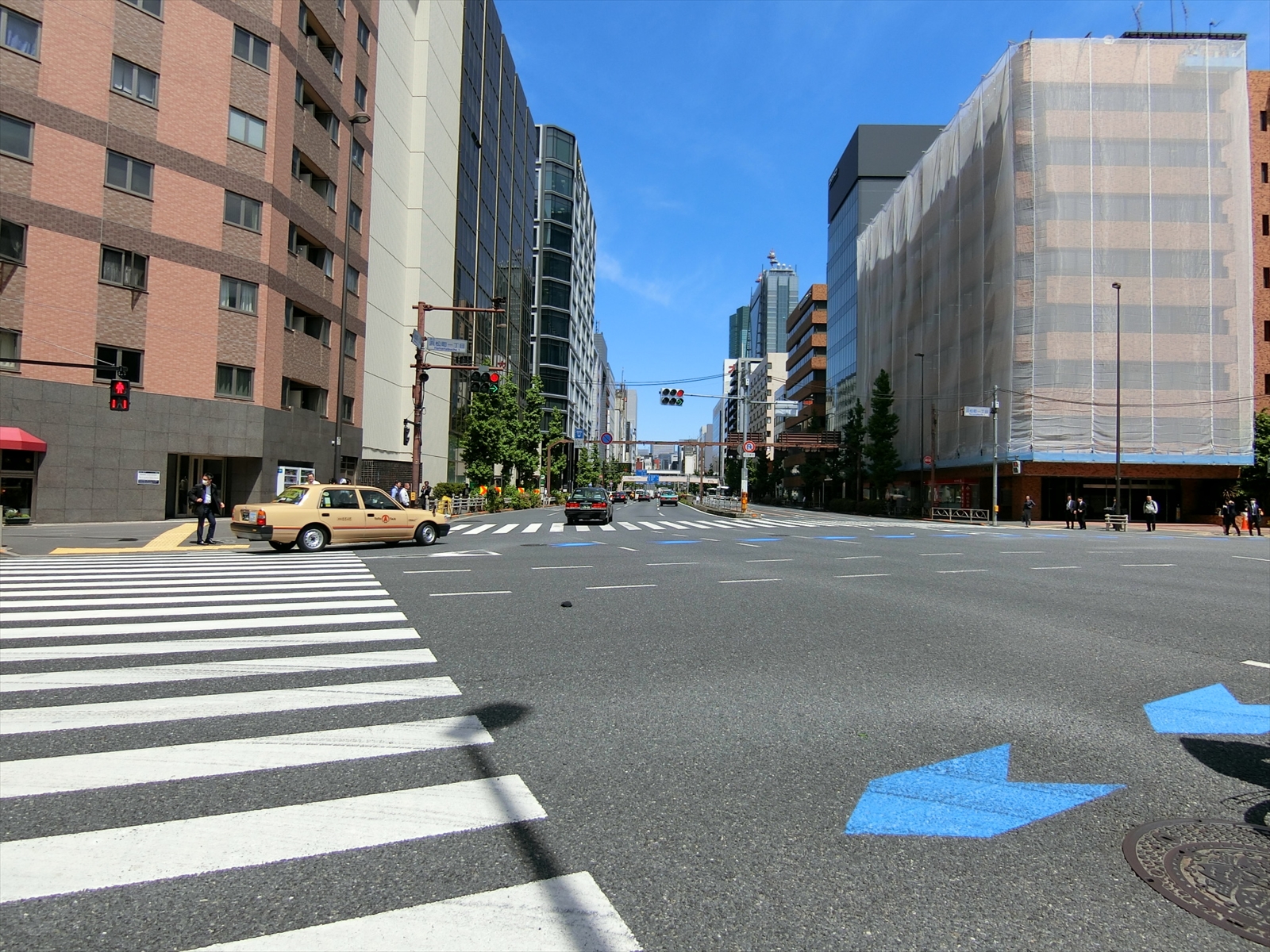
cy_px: 476
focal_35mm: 19
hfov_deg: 84.7
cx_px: 635
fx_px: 697
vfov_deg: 68.7
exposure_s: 1/250
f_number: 6.9
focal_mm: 4.06
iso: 80
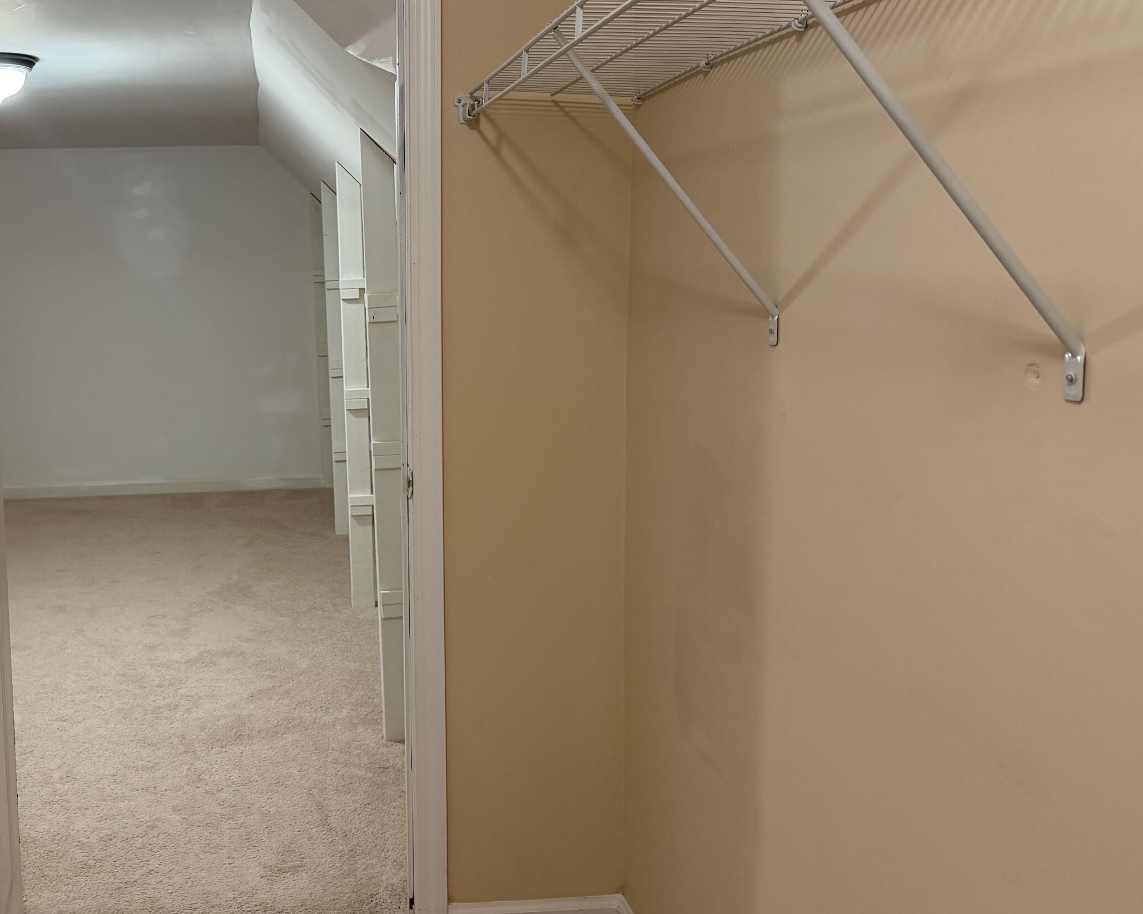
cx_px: 341
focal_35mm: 35
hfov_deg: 50.2
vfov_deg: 42.1
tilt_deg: -8.4
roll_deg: +1.1
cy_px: 394
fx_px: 1184
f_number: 1.78
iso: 200
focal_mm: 6.76
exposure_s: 1/60
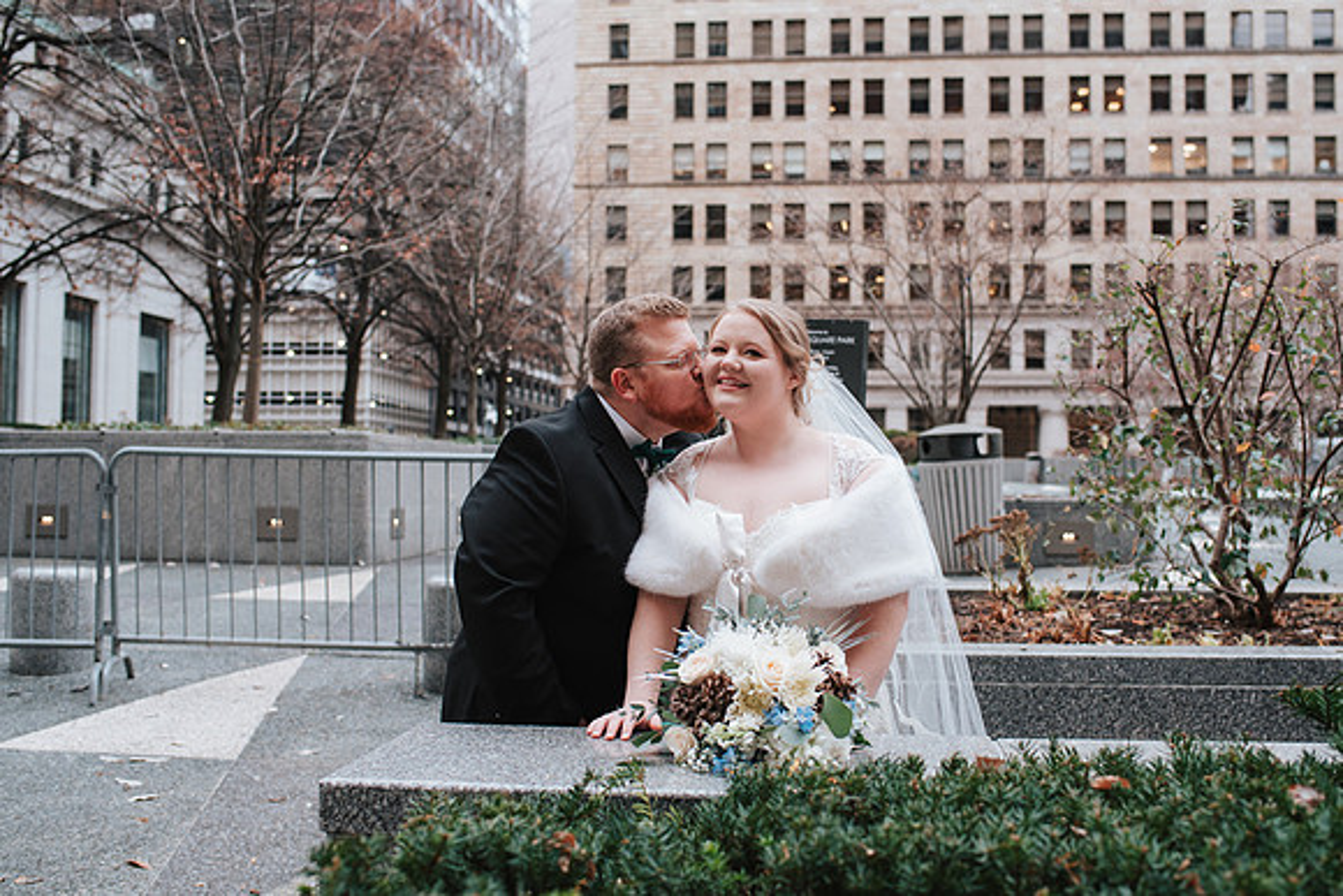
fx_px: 1482
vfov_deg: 33.6
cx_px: 728
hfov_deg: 48.7
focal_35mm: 40
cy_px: 444
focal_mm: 35
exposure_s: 1/320
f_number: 3.2
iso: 450
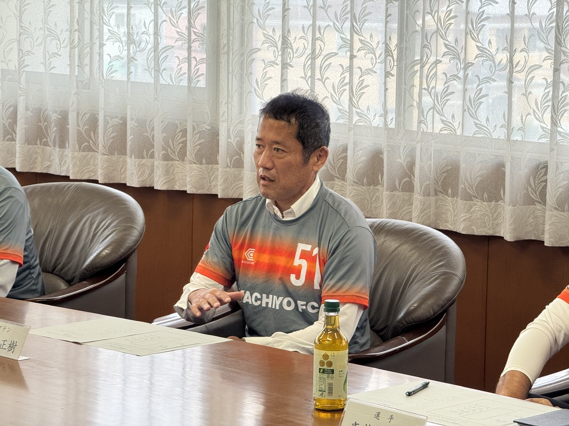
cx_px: 284
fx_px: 1972
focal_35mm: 120
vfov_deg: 12.3
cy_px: 213
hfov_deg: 16.4
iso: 64
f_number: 2.8
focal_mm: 15.66
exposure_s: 1/100
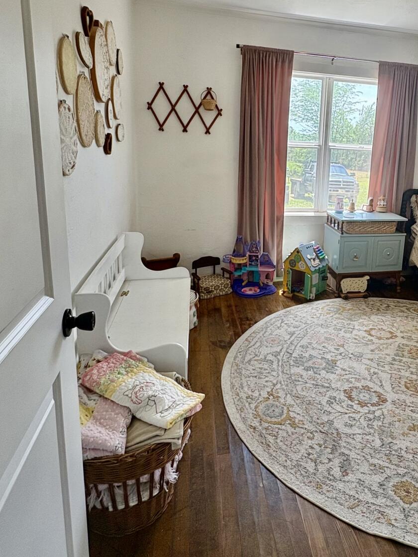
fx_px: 403
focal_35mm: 25
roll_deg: -3.9
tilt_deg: -10.3
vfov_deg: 68.6
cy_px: 219
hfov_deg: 52.6
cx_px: 310
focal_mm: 2.22
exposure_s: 1/126
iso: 80
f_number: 2.2
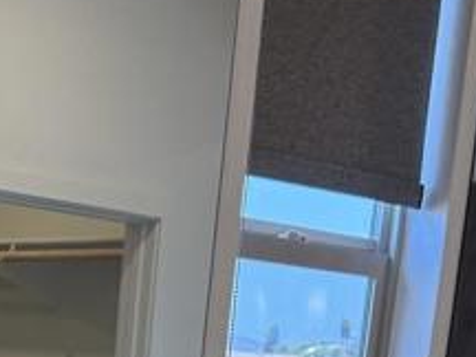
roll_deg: -4.2
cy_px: 707
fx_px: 1568
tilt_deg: -11.3
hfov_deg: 16.9
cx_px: -9
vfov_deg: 11.7
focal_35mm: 114
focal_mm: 6.76
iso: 160
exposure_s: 1/230
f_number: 1.78
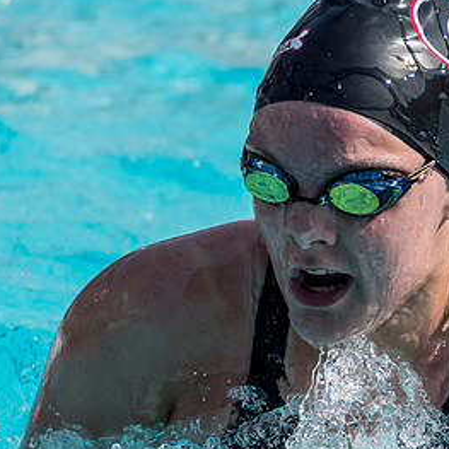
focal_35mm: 796
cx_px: 377
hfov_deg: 2.2
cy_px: 254
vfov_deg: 2.2
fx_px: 11681
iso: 200
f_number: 5.4
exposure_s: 1/1250
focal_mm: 204
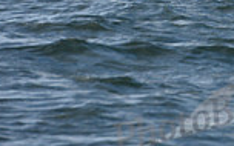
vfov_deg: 1.7
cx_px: 411
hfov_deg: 2.7
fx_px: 4968
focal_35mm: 779
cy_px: -144
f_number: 10
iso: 320
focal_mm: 200
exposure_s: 1/1000
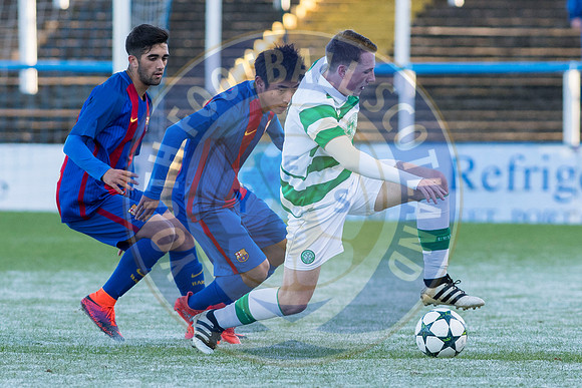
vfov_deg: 3.1
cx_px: 291
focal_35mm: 450
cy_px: 194
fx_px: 7276
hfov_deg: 4.6
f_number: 4.5
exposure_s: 1/1000
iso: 800
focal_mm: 300
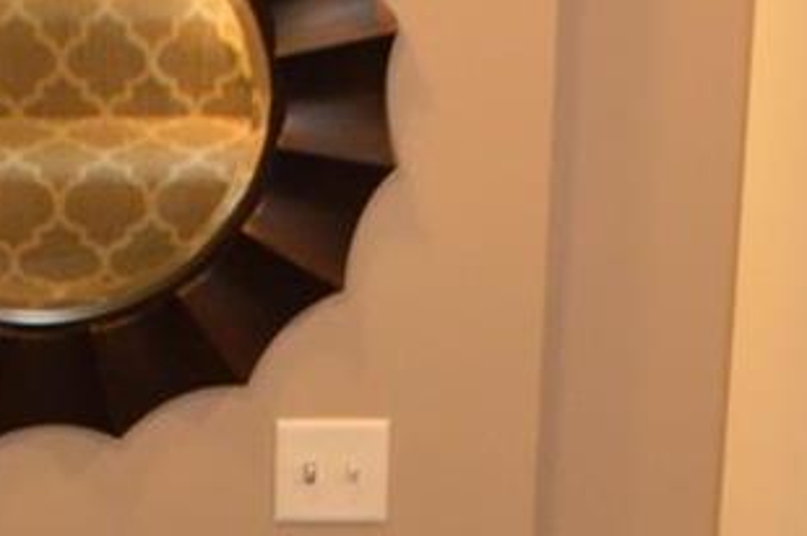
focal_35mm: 225
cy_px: 1045
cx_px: -102
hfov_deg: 9.1
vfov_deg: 6.0
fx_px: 5029
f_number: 4.5
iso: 1000
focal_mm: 29
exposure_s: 1/60
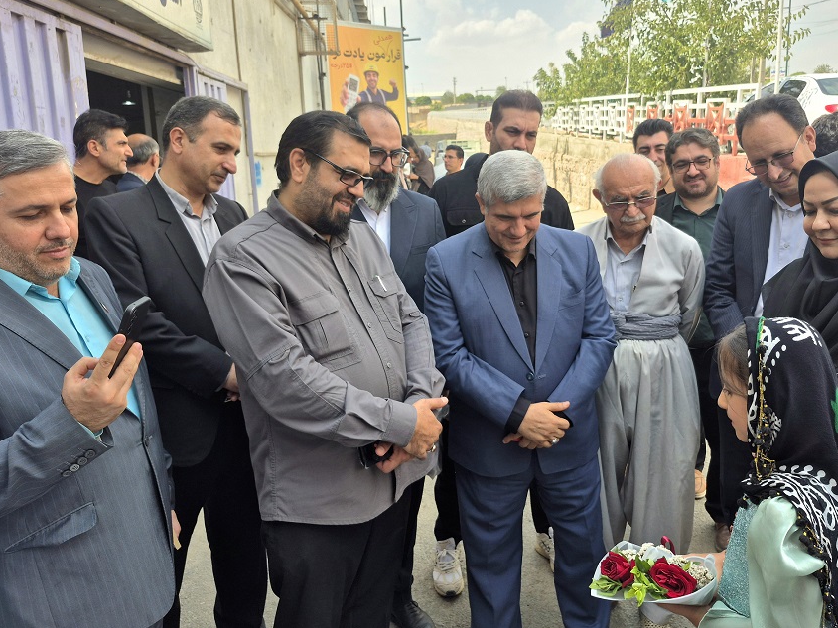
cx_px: 456
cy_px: 261
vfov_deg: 51.1
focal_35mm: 27
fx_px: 654
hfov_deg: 65.2
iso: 25
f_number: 1.8
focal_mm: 5.4
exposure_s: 1/1111
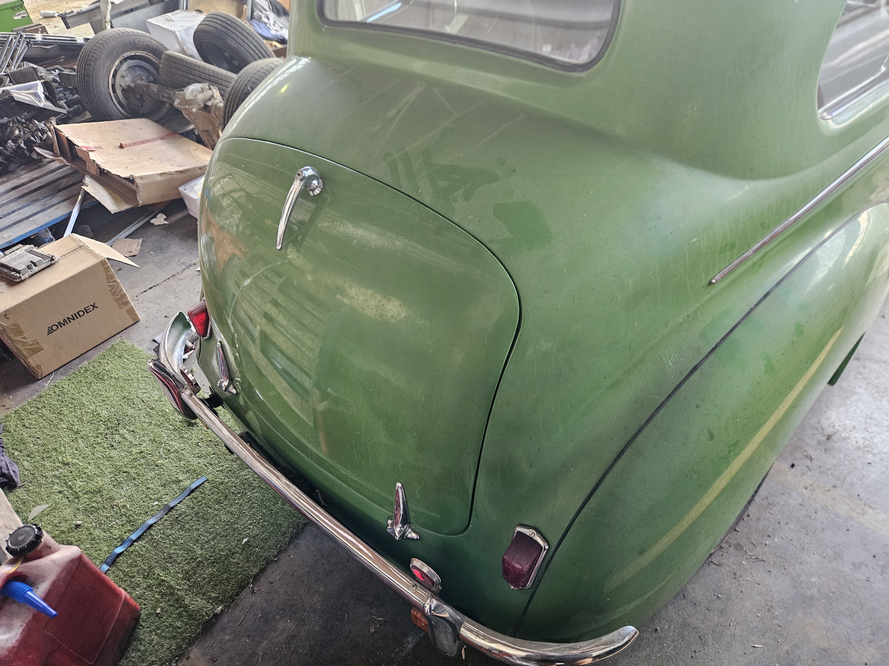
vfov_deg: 58.9
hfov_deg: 73.9
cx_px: 444
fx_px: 591
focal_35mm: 23
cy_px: 333
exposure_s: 1/100
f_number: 1.8
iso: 500
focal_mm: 5.4
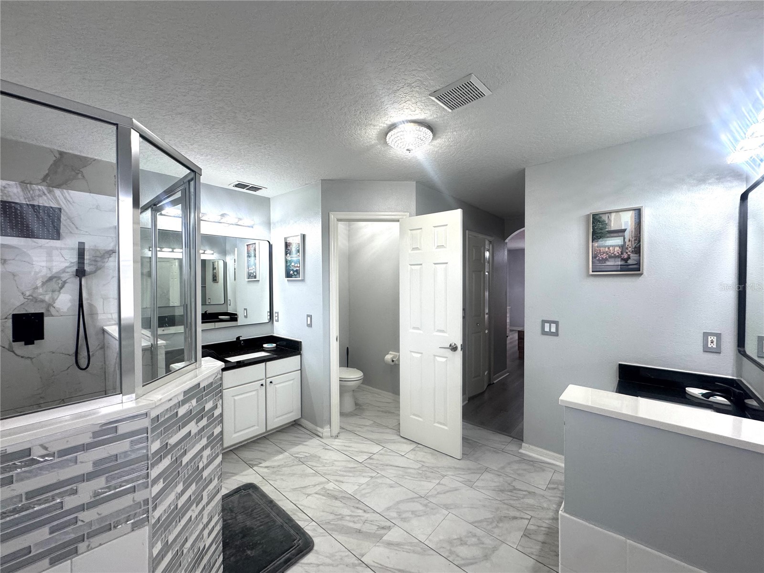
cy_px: 286
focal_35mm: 14
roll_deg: +0.3
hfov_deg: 102.1
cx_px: 382
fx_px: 309
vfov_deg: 85.7
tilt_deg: -1.3
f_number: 2.2
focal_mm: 2.22
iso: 200
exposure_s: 1/120
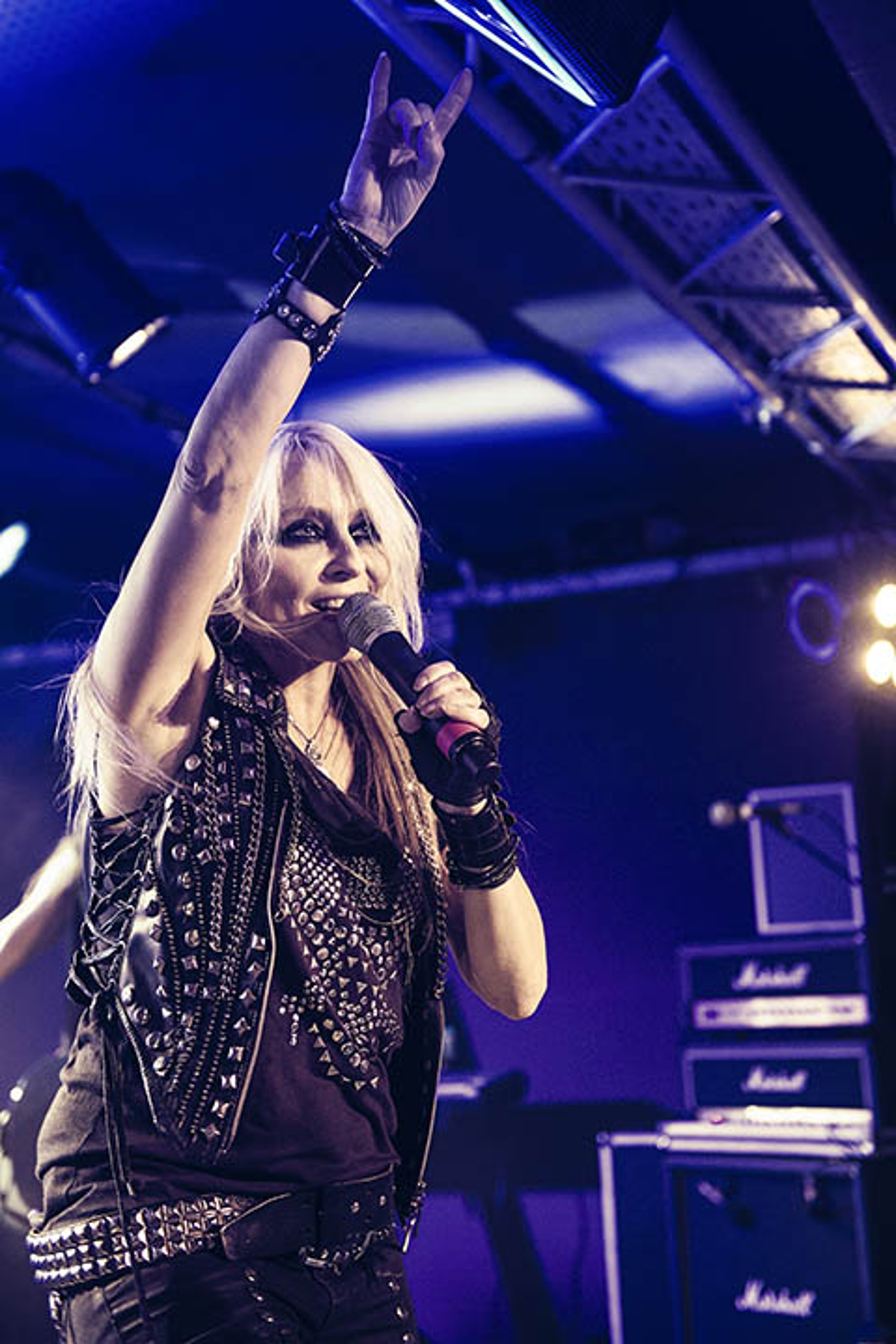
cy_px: 672
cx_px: 448
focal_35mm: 48
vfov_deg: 41.1
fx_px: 1792
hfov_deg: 28.1
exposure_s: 1/160
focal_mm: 48
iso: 1000
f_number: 2.8
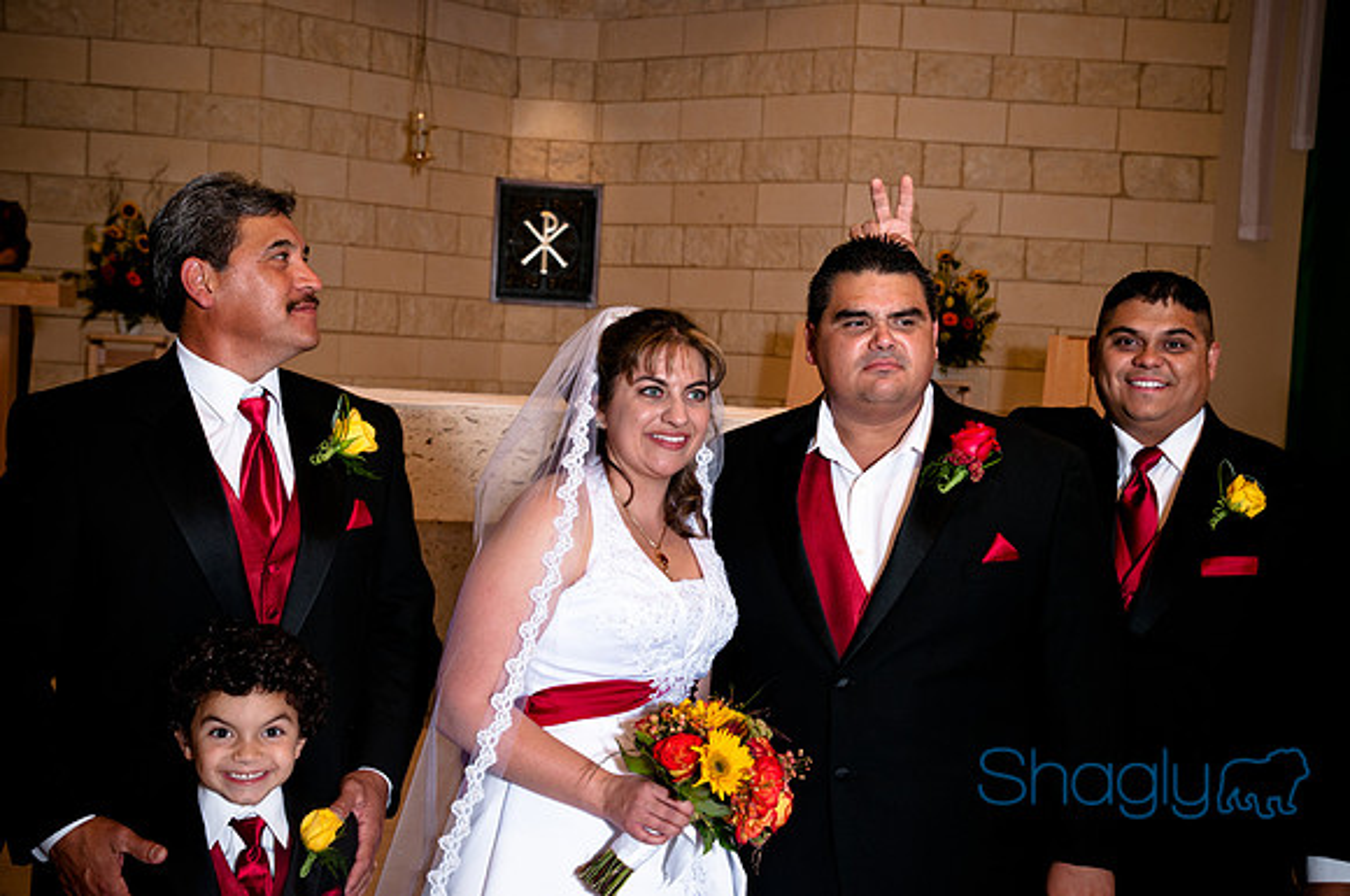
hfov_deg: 35.1
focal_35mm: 57
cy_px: 448
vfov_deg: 23.7
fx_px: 2135
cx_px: 675
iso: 200
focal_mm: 38
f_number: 6.3
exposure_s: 1/60
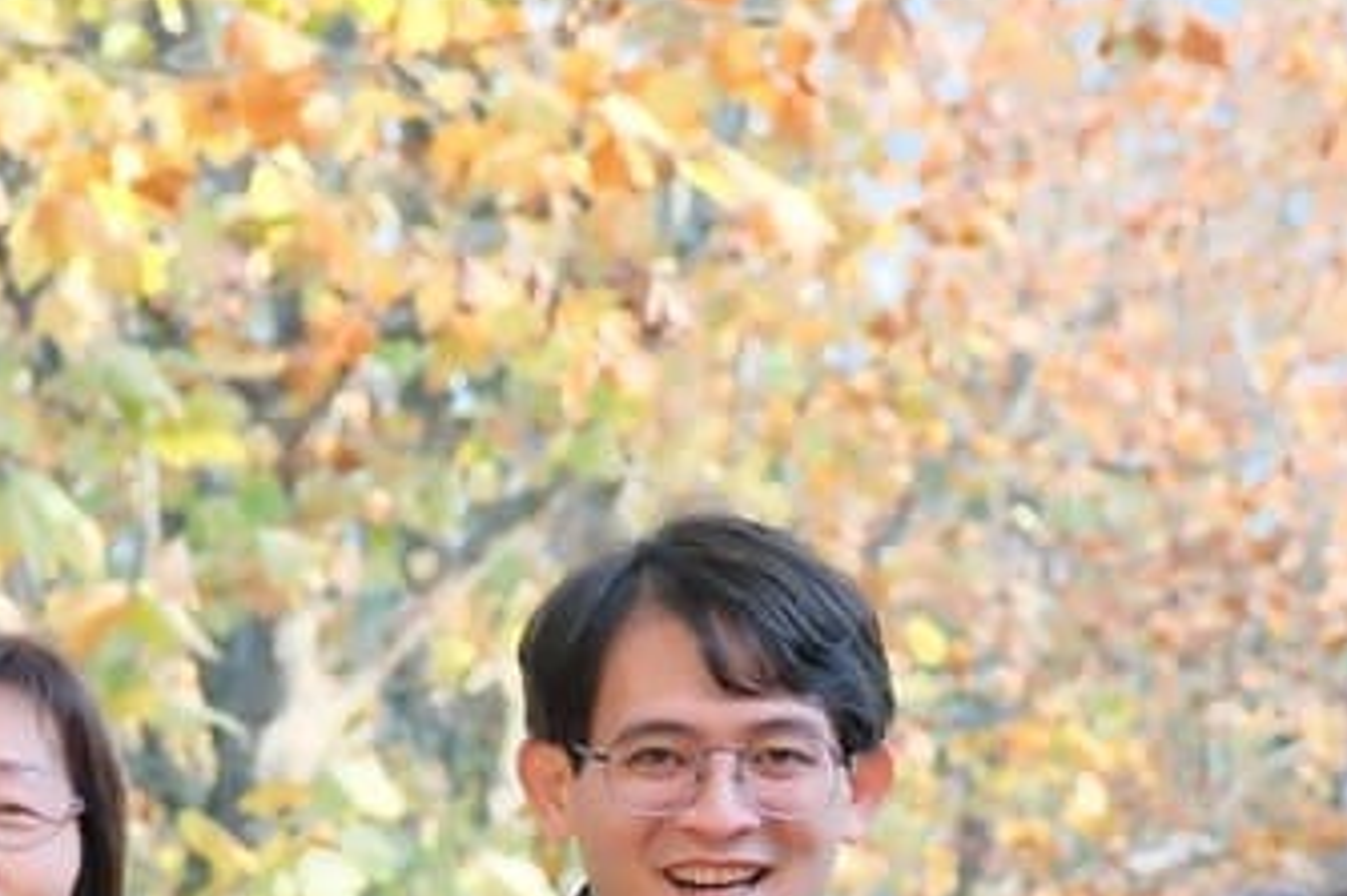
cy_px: 1575
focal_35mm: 452
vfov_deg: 3.0
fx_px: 16903
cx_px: 1049
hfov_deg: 4.6
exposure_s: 1/125
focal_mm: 70
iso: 800
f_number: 5.6
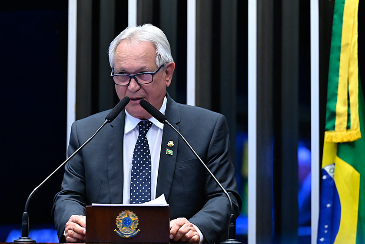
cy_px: 122
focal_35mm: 143
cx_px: 179
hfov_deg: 14.3
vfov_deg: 9.6
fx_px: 1450
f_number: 3.5
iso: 6400
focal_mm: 140
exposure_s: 1/200
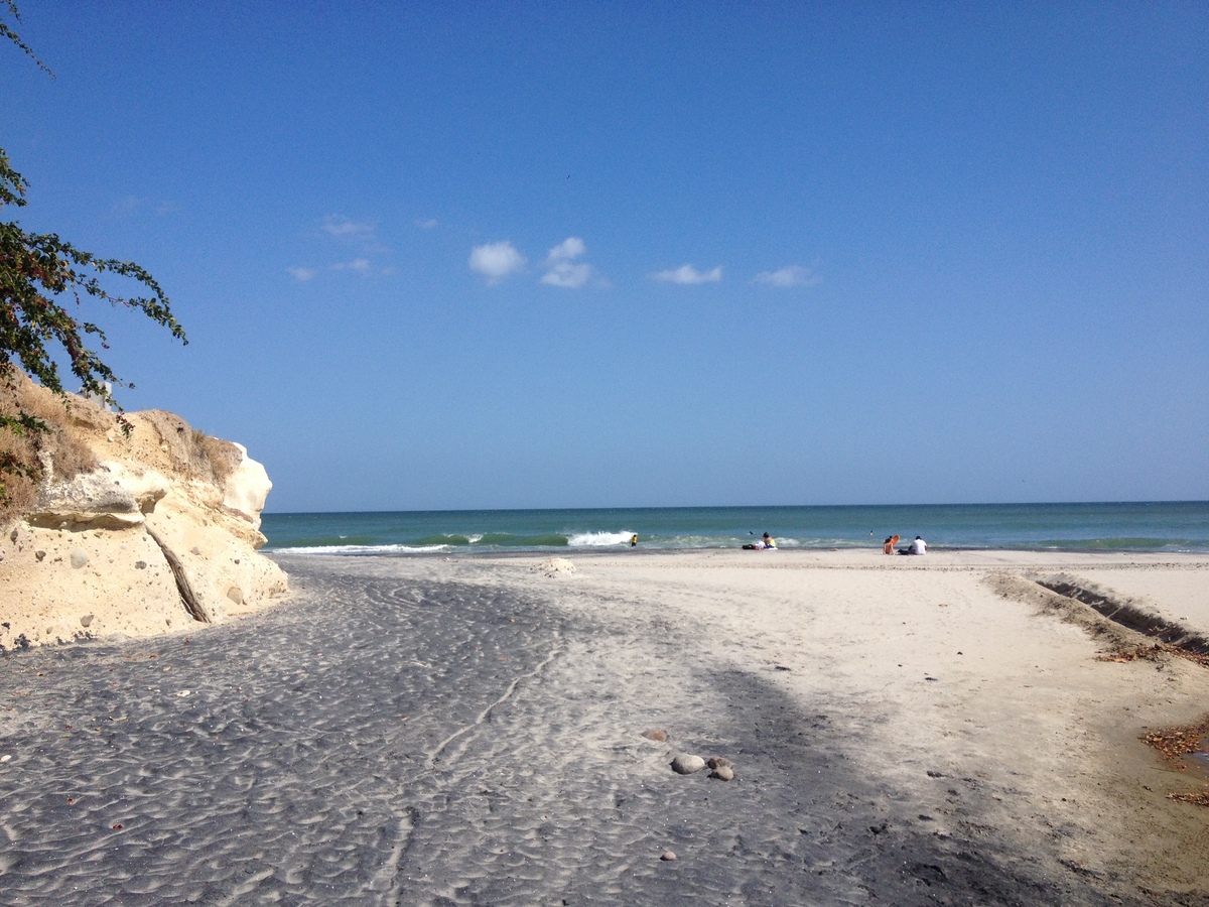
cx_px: 604
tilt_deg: -0.3
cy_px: 454
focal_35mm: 35
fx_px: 1222
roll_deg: +0.6
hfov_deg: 52.6
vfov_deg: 40.7
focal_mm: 4.28
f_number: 2.4
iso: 50
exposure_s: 1/3067
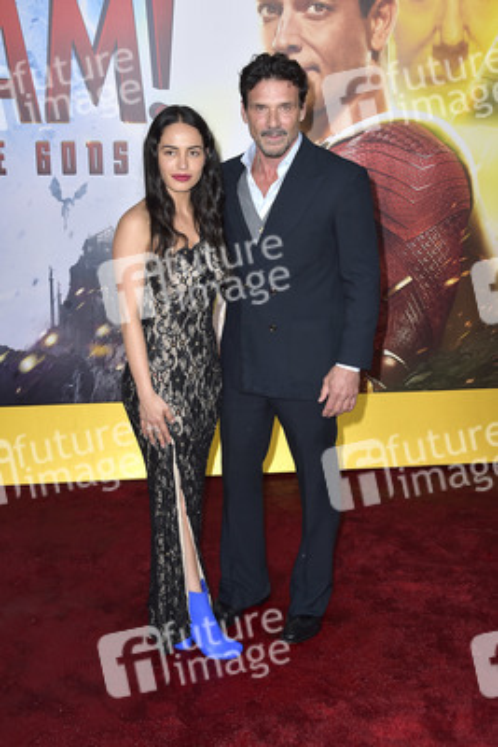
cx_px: 249
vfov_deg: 48.4
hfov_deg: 33.4
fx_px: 829
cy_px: 374
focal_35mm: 40
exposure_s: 1/250
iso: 400
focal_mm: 40
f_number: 6.3
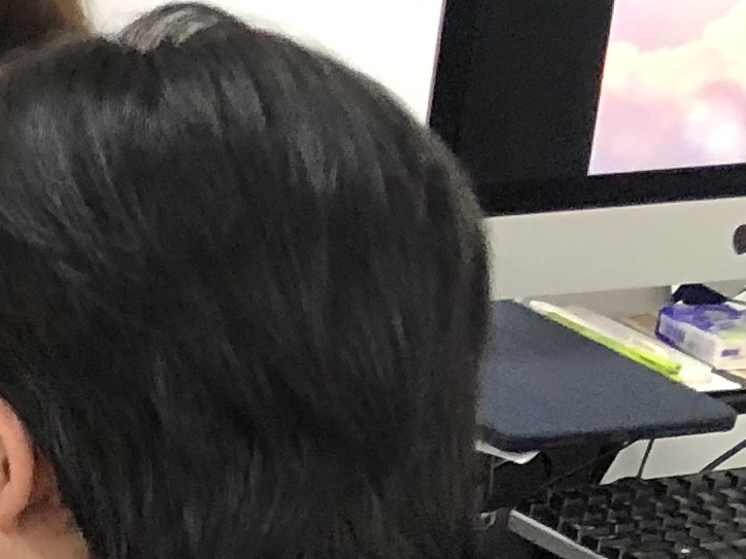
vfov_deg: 9.3
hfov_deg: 10.3
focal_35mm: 156
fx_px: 3362
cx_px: -1259
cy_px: 845
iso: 64
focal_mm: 3.99
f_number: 1.8
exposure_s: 1/17
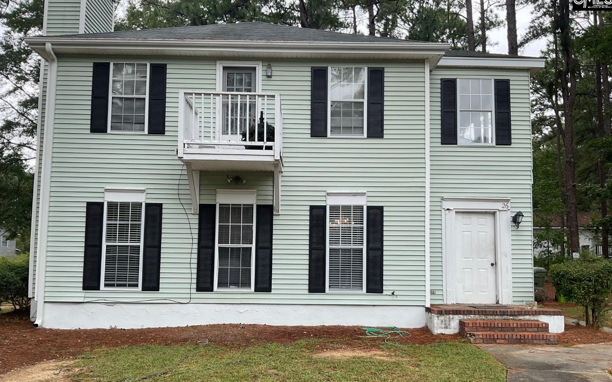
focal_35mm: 31
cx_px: 305
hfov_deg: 61.2
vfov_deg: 40.5
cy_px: 220
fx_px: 517
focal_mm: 3
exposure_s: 1/635
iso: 16
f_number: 1.8
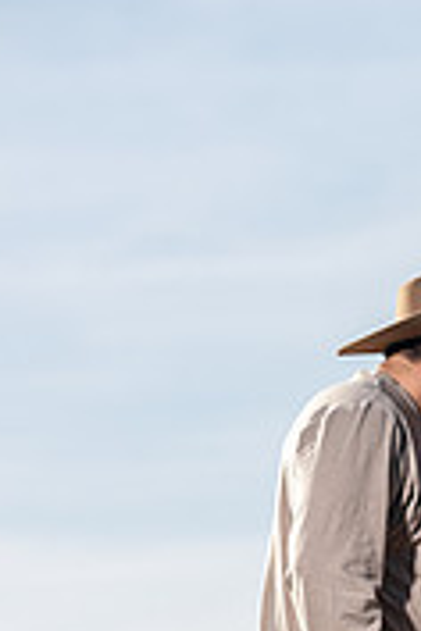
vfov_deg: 5.2
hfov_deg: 3.5
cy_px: 595
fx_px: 6893
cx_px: 450
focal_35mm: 393
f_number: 4.5
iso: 50
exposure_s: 1/250
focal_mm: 155
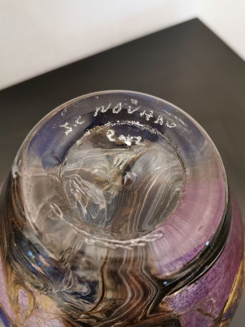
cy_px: 164
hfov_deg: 51.4
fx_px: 255
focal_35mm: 27
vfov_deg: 65.3
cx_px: 122
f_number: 1.8
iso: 400
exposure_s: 1/33.3
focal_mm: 5.58
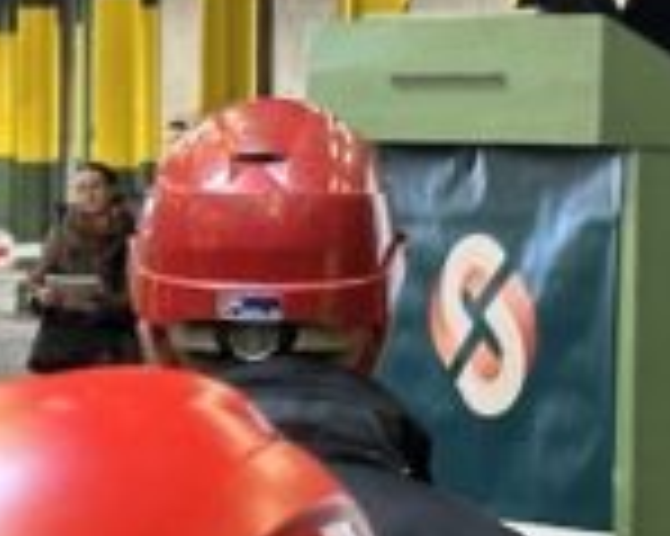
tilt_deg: -1.5
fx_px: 4776
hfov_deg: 7.8
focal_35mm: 241
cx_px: -436
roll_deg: +0.0
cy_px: 158
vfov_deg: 6.4
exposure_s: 1/33
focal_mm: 6.86
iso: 200
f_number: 1.78
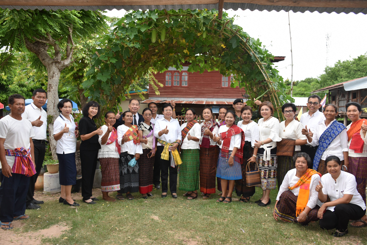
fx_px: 275
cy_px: 122
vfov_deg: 47.9
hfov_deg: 67.4
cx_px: 184
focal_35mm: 27
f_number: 5.6
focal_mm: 18
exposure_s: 1/125
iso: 125
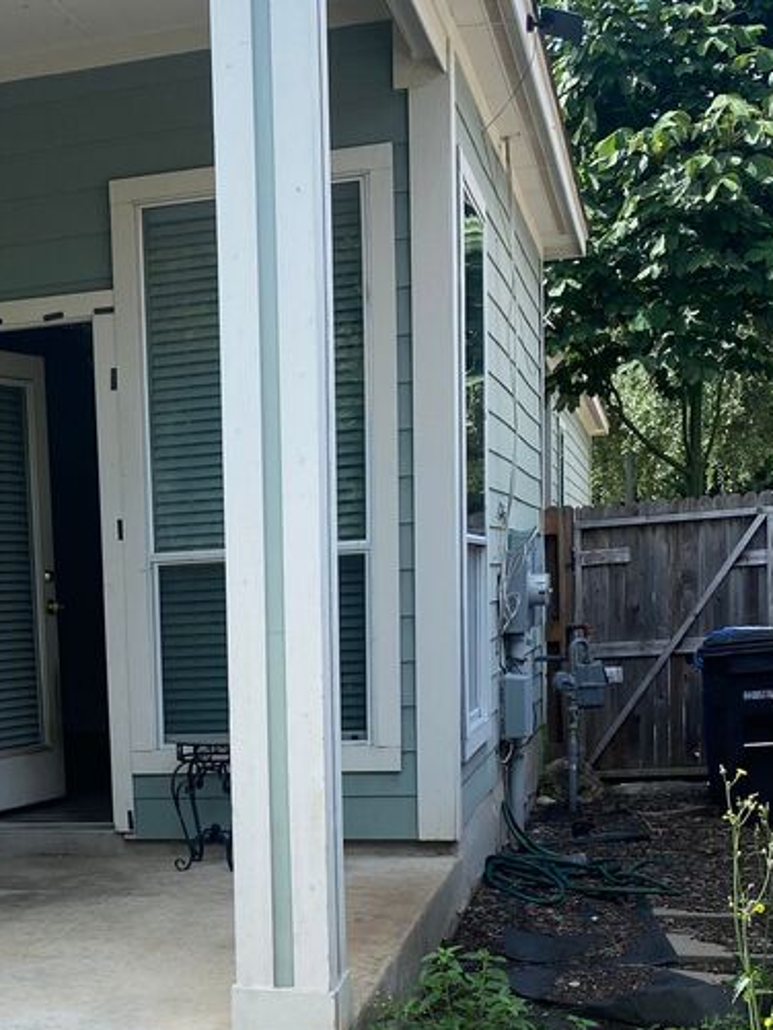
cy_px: 847
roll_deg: +1.7
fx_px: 1667
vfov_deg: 33.2
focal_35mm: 56
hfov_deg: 25.2
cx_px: 56
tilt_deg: -5.8
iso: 32
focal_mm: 4.25
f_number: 1.8
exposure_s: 1/1016
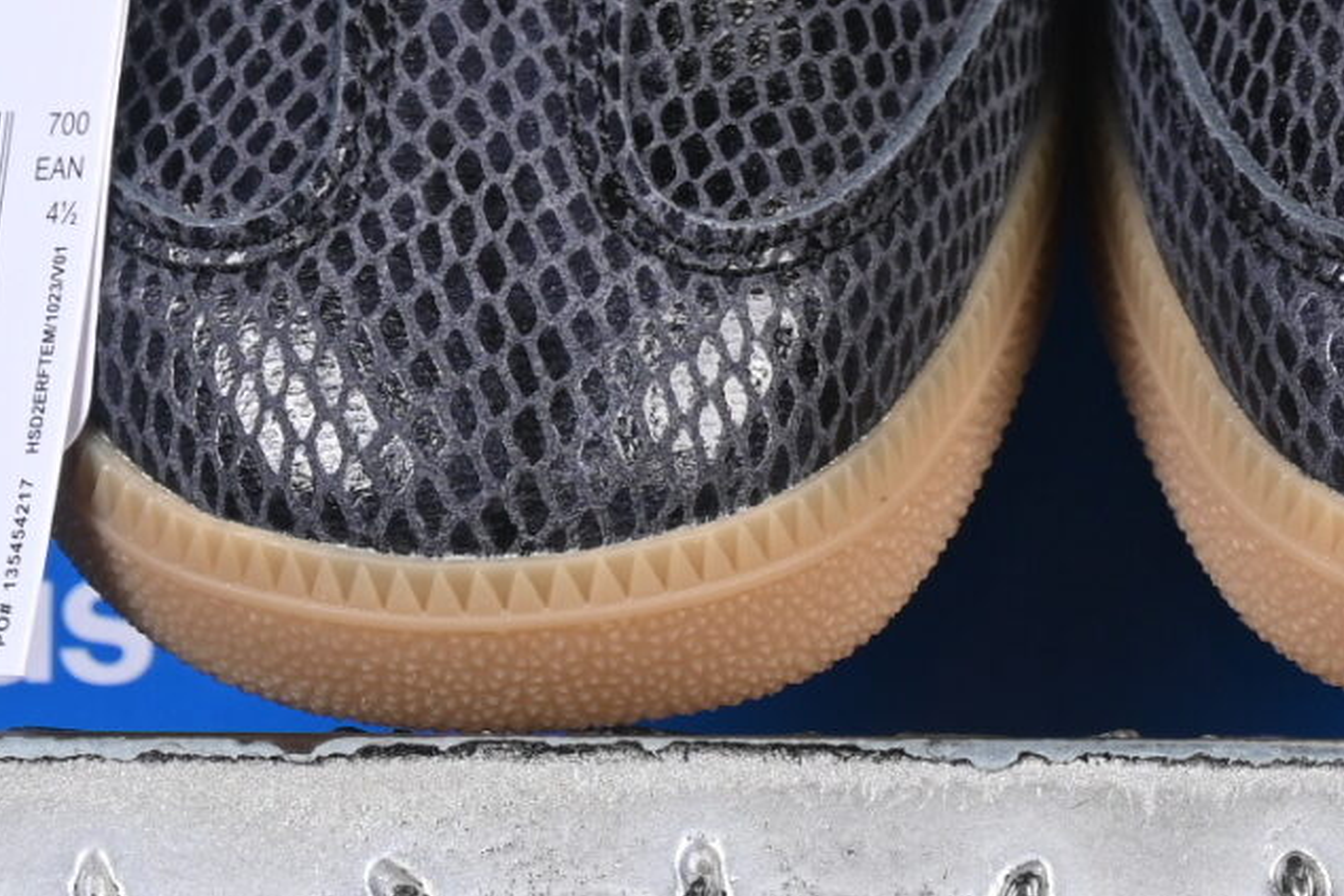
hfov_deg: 6.8
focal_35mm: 303
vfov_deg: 4.5
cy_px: -397
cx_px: 1041
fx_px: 11314
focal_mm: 50
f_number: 7.1
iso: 160
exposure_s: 1/80
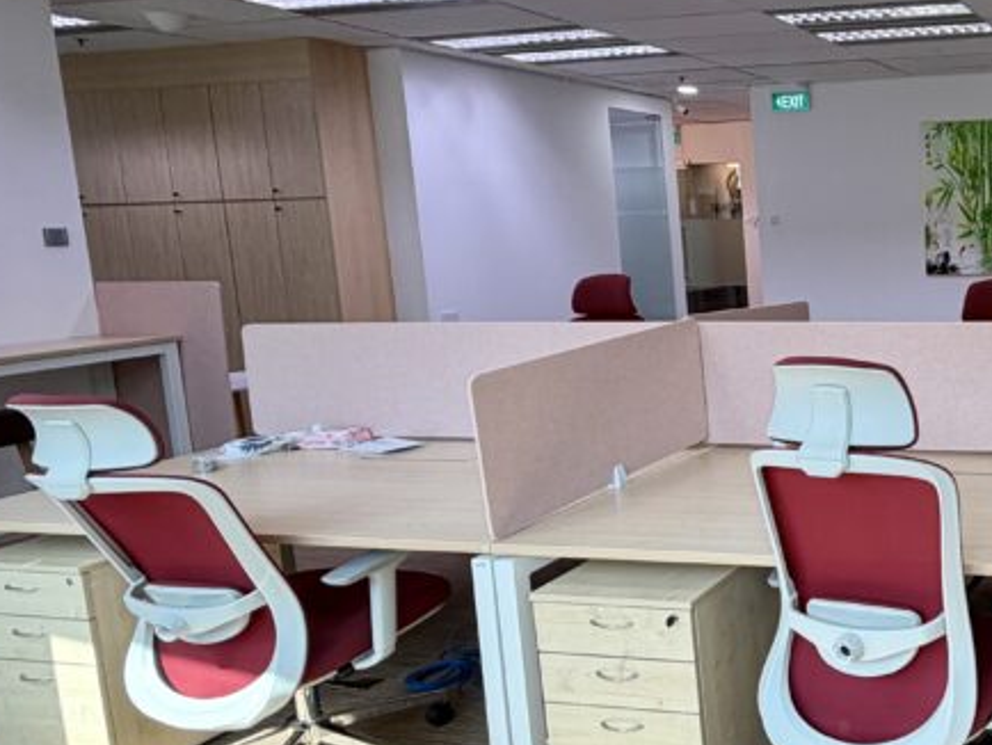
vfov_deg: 42.9
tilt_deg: -8.5
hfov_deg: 44.0
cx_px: 1065
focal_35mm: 33
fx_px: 946
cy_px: 331
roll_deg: +2.0
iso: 100
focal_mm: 2.22
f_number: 2.2
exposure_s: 1/100
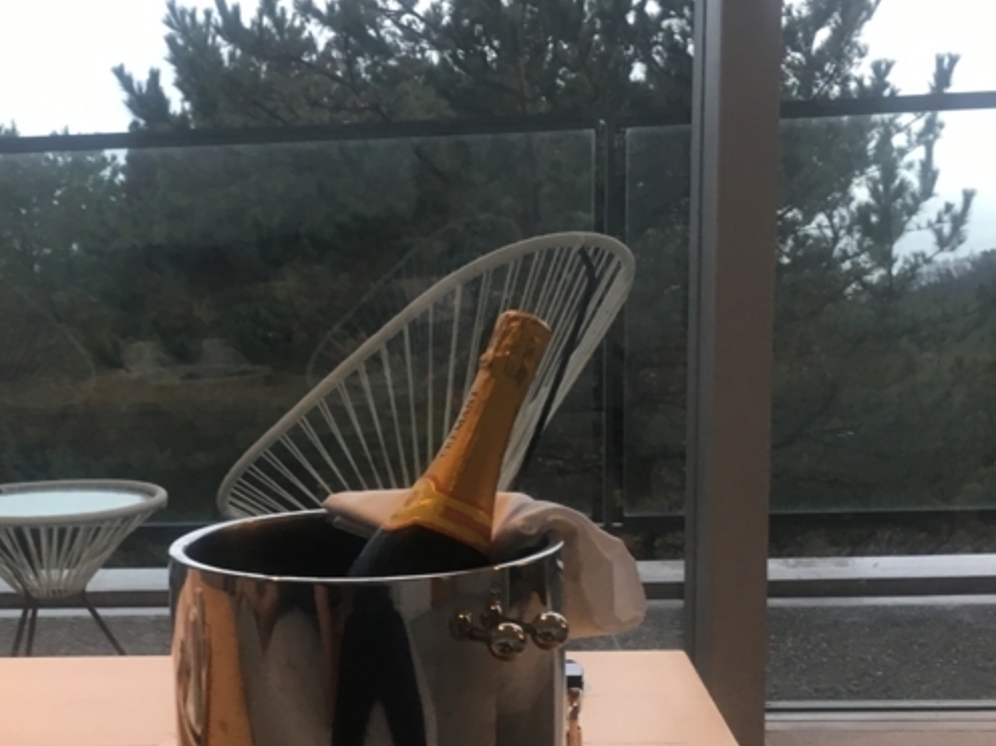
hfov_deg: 31.5
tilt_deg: -12.0
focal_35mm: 60
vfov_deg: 24.2
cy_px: 551
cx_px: 233
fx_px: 1726
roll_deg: +3.0
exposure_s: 1/30
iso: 32
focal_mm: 4.15
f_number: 2.2
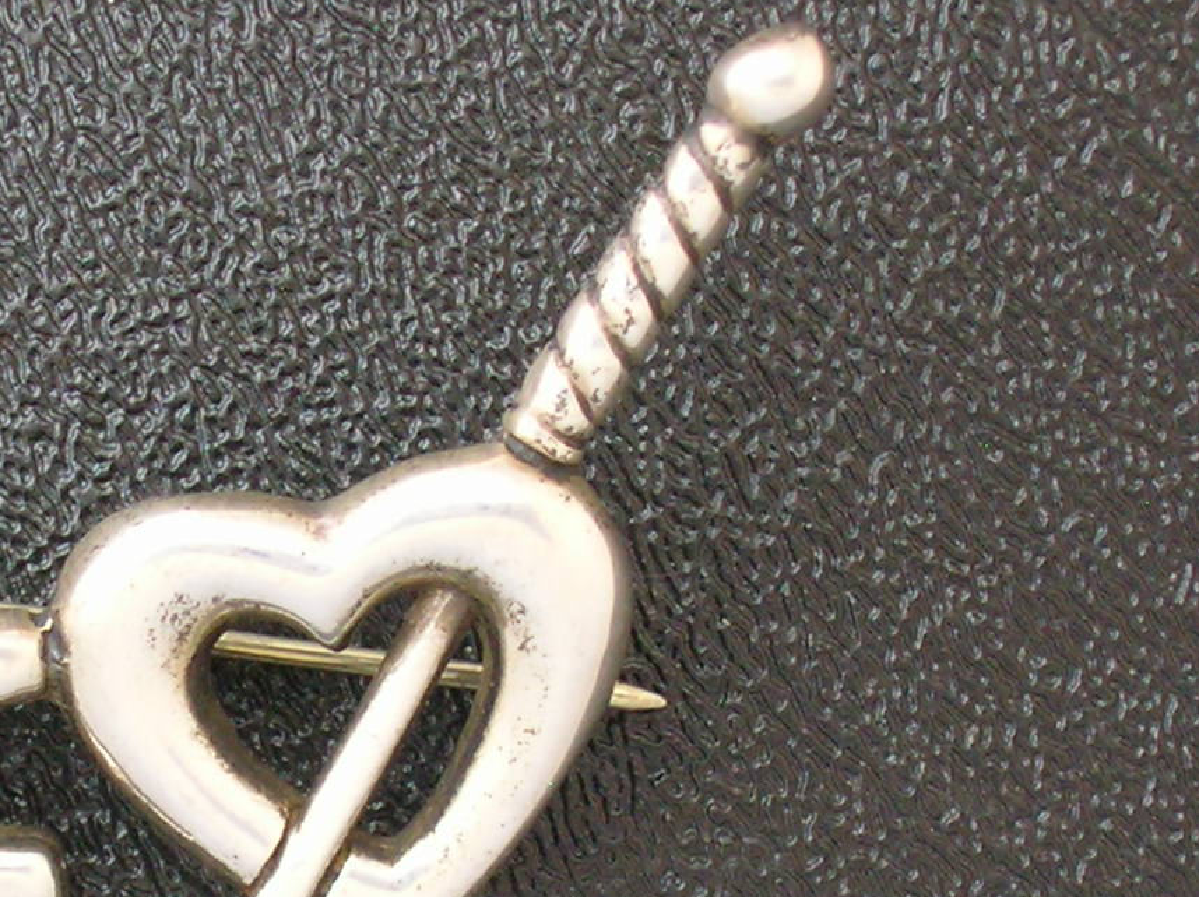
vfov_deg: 8.4
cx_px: 268
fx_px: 6091
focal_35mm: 176
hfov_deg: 11.2
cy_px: 746
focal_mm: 11
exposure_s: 1/3.8
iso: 126
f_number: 3.8
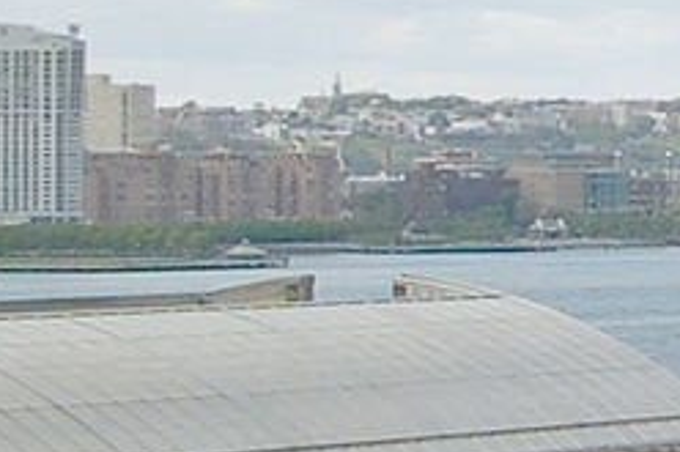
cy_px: -21
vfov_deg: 4.9
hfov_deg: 6.4
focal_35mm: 279
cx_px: 2443
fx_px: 5266
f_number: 7.1
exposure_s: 1/125
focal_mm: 24
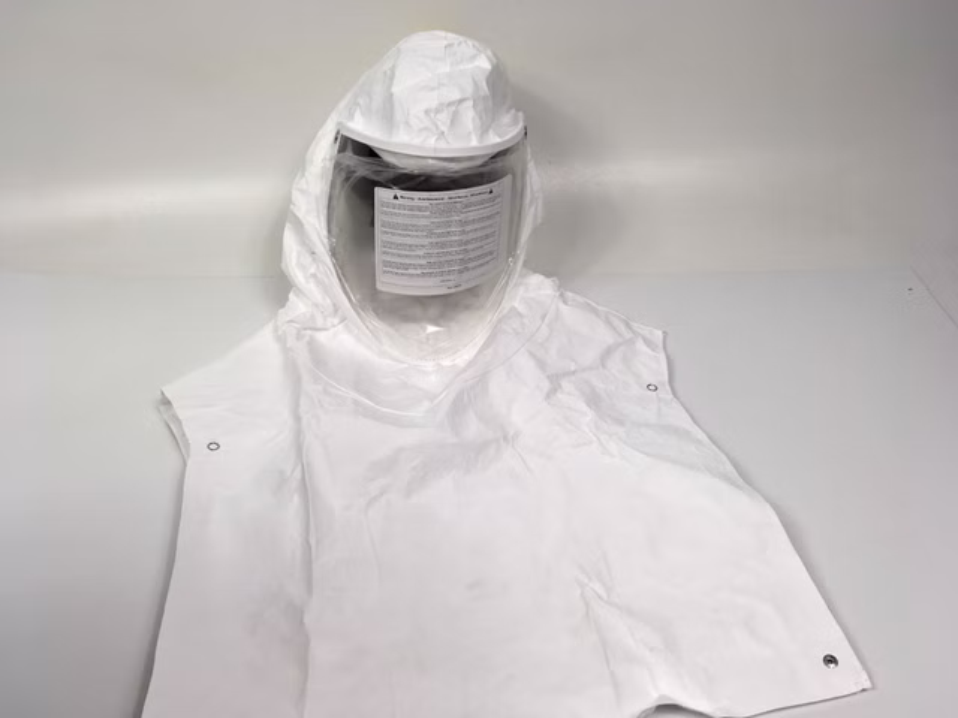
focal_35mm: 29
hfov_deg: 61.7
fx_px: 803
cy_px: 359
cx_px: 479
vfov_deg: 48.2
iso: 32
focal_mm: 4.15
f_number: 2.2
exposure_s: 1/100
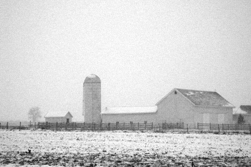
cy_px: 84
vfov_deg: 11.1
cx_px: 126
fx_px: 857
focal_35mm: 123
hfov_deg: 16.7
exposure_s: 1/80
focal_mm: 82
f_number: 5.6
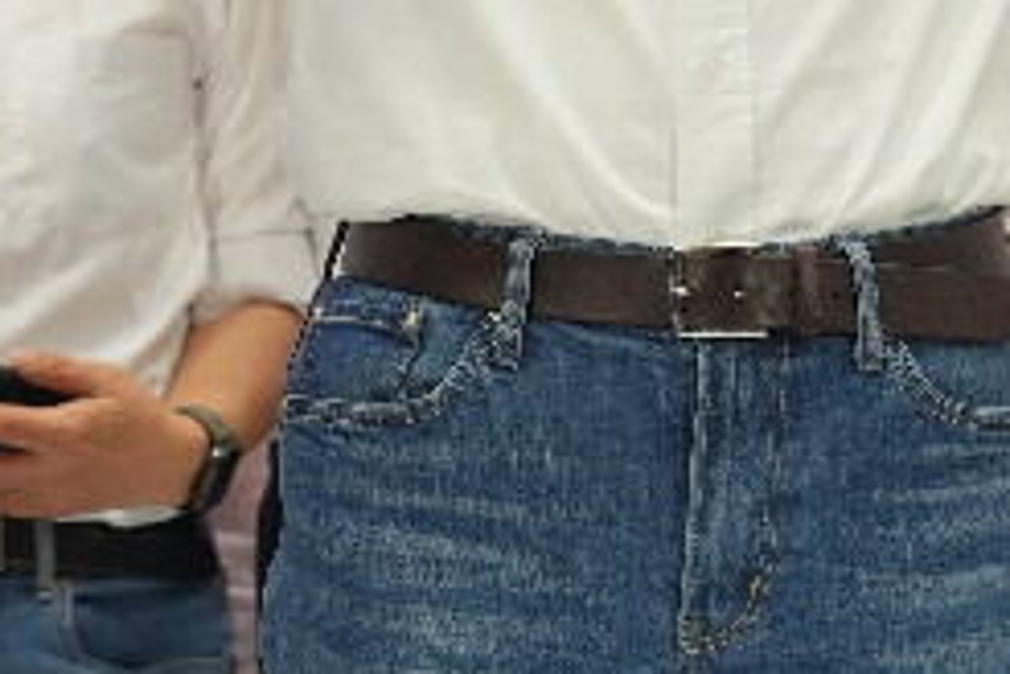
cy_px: -651
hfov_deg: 7.6
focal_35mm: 271
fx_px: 7602
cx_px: 747
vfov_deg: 5.0
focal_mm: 52
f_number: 3.5
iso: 640
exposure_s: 1/250
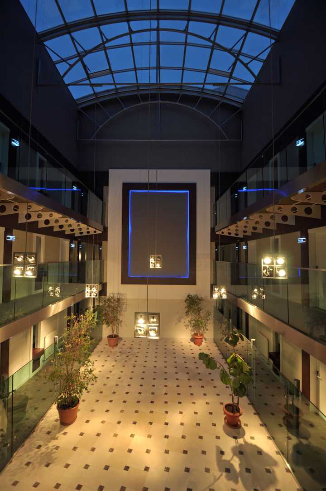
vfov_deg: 100.5
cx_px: 163
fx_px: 204
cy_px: 246
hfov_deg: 77.2
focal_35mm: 15
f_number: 3.5
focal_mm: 10
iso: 200
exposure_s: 1/20
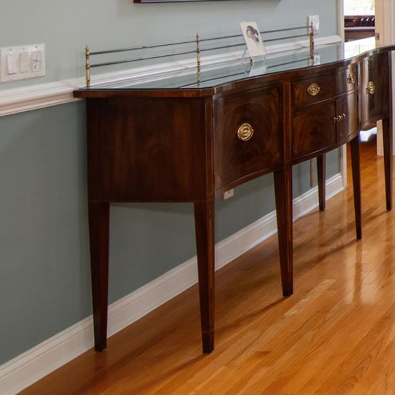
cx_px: 669
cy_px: -30
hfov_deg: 23.1
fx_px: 639
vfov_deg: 30.9
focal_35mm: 50
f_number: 8
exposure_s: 1/50
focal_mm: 11
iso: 640
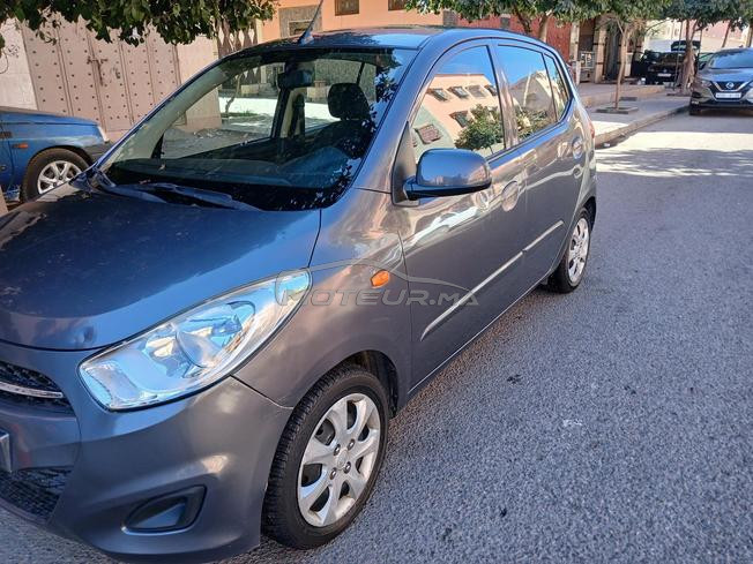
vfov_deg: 53.1
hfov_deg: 67.3
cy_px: 282
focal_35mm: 26
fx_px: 566
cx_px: 376
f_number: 1.8
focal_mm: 3.98
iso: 32
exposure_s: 1/100
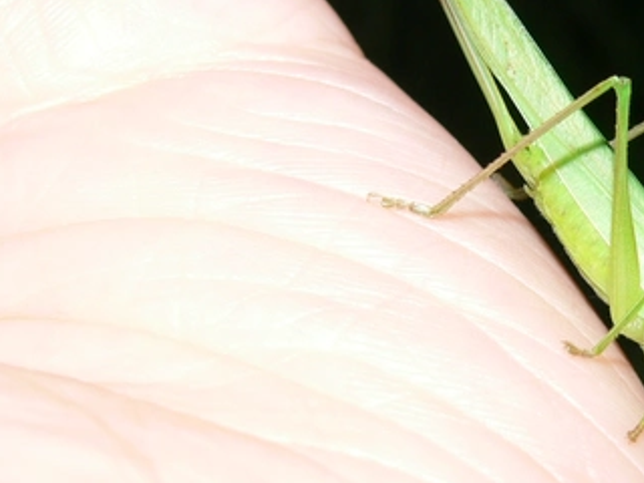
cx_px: 600
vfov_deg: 11.1
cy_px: 258
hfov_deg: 14.5
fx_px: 2493
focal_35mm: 134
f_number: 4
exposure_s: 1/60
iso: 100
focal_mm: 11.1
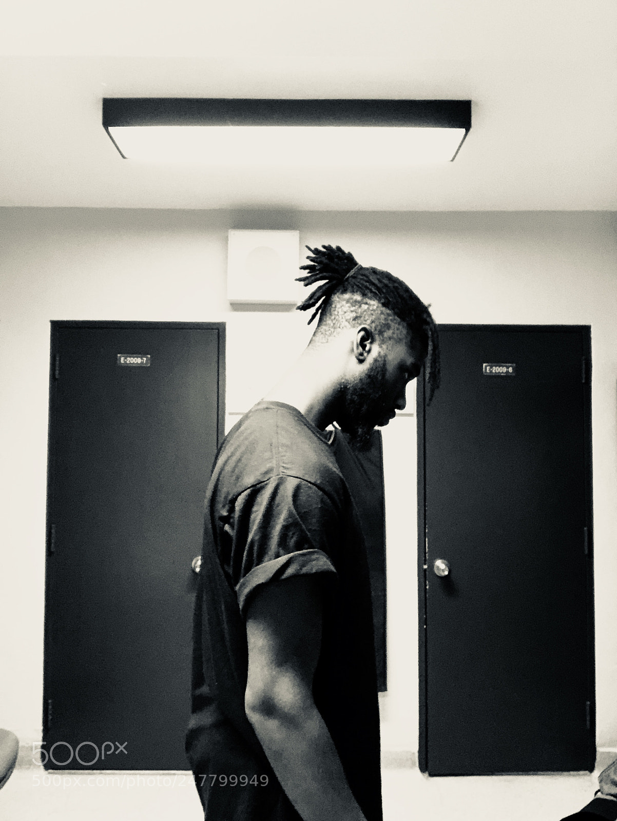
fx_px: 760
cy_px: 410
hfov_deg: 44.2
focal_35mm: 32
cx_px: 308
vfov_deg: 56.8
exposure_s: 1/24
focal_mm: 2.87
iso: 640
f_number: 2.2
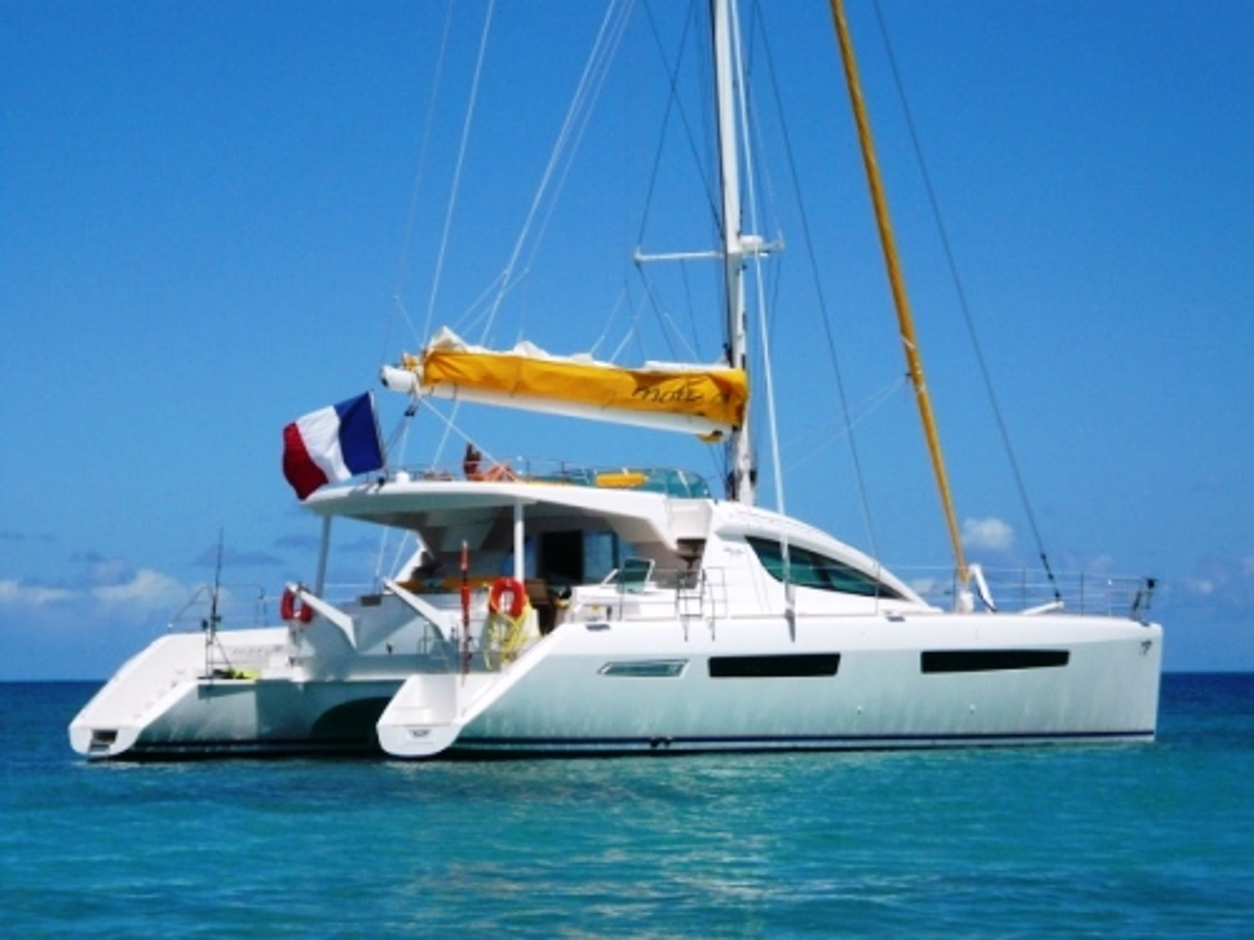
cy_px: 470
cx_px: 627
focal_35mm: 102
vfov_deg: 14.5
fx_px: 3695
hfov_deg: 19.3
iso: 100
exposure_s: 1/160
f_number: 16
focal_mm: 16.8
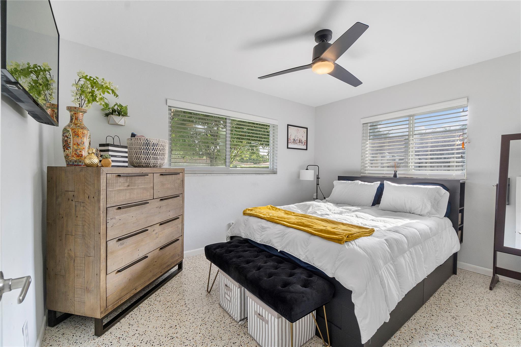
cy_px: 174
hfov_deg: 100.4
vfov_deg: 77.3
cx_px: 260
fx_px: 217
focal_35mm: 15
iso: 160
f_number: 11
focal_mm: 10
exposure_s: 1/15
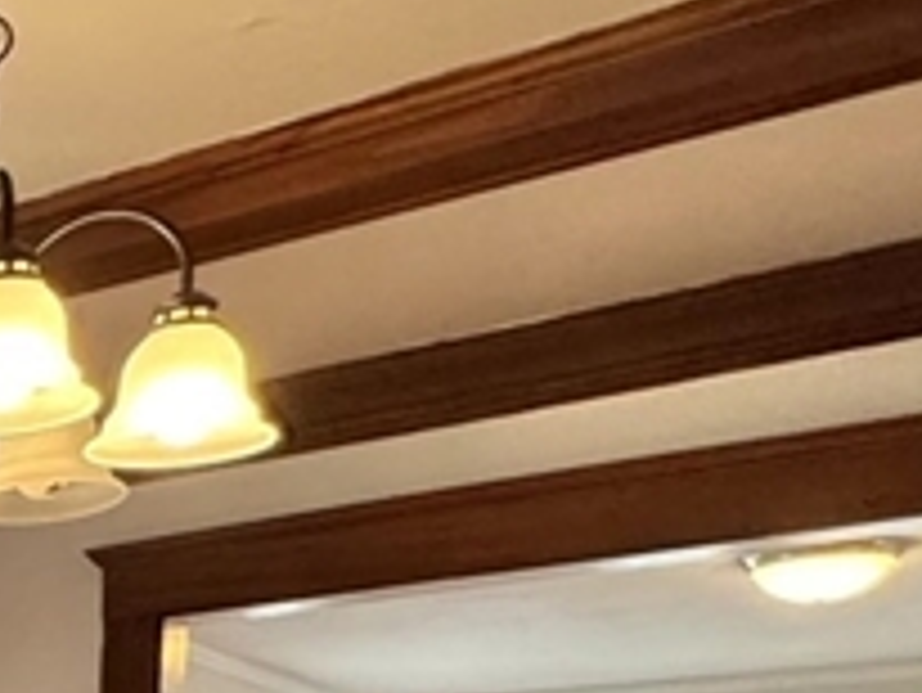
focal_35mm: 70
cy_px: 1188
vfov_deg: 17.6
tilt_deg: -7.1
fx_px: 1866
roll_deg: -0.3
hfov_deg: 20.9
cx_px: -652
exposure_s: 1/120
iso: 250
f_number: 2.2
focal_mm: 2.22
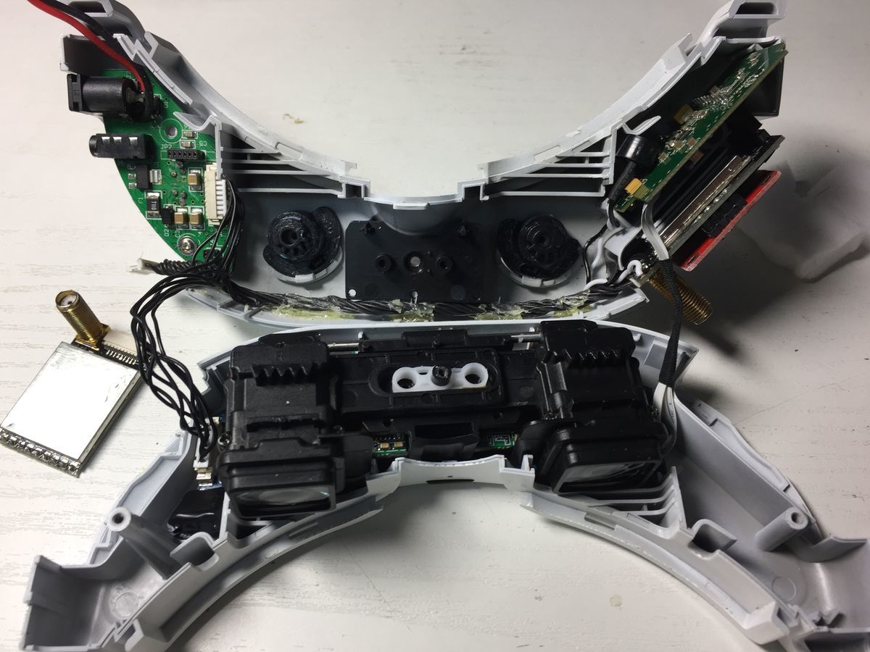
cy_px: 326
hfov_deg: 61.7
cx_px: 435
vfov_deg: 48.2
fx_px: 729
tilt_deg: -59.0
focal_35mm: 29
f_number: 2.2
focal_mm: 4.15
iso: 40
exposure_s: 1/50
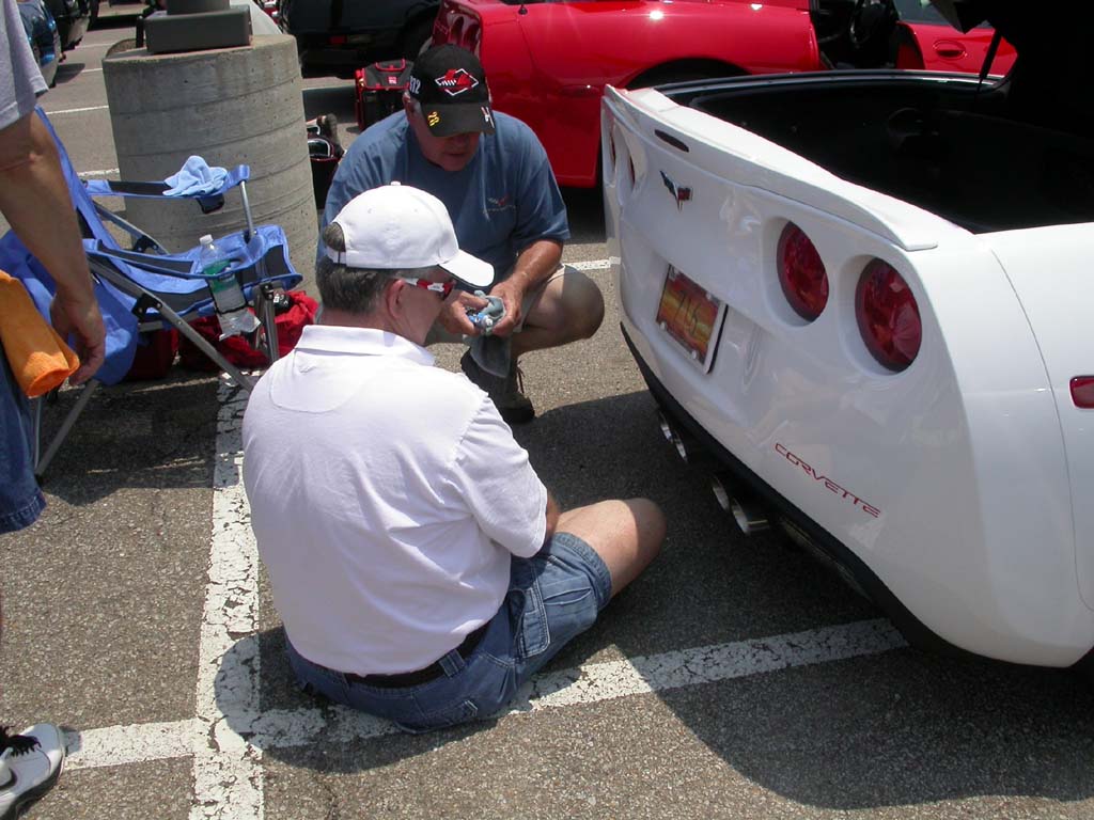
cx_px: 547
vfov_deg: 37.7
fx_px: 1201
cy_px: 410
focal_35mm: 38
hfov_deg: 49.0
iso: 100
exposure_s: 1/532
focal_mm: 7.85
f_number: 7.5
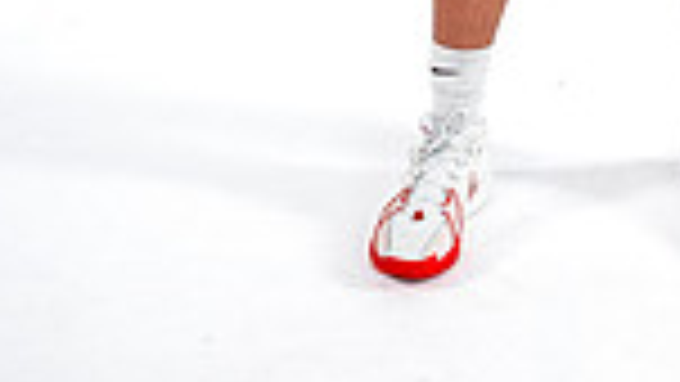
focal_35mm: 126
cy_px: -526
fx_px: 2272
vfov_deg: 8.8
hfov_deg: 16.8
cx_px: 621
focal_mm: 40.4
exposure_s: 1/250
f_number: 4.5
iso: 250
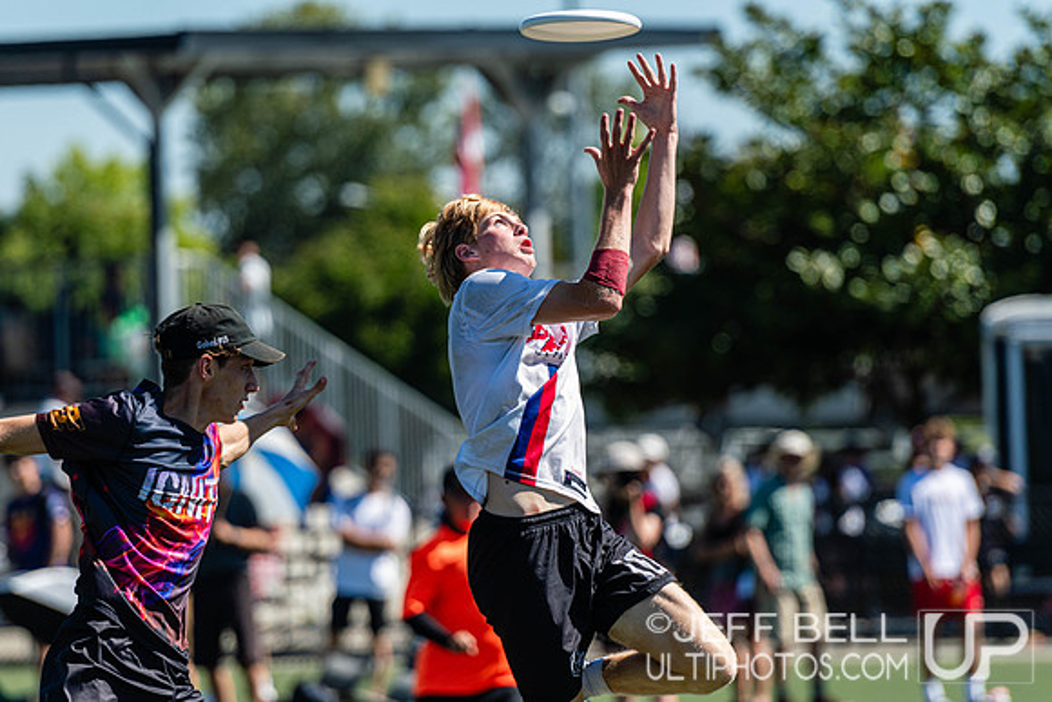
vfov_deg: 4.6
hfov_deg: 6.9
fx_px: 8768
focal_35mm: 300
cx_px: 526
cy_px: 351
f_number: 3.2
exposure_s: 1/2000
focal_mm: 200
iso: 100
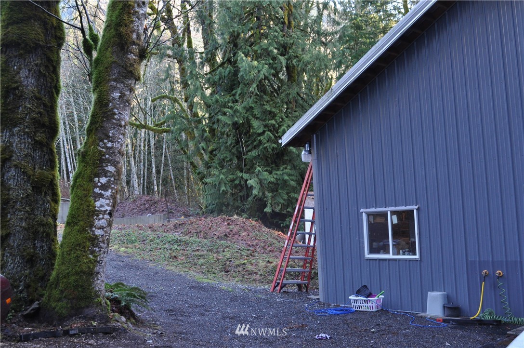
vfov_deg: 34.1
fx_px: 567
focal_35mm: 39
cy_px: 174
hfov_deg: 49.6
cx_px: 262
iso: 800
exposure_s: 1/30
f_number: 7.1
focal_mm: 26
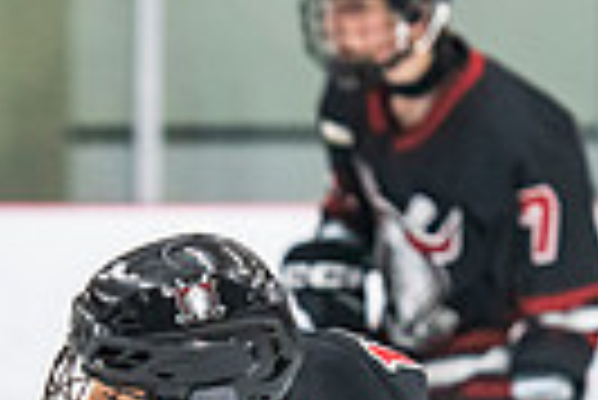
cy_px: 833
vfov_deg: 2.2
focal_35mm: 625
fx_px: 10393
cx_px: 179
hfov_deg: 3.3
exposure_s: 1/800
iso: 2500
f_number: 3.2
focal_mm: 125
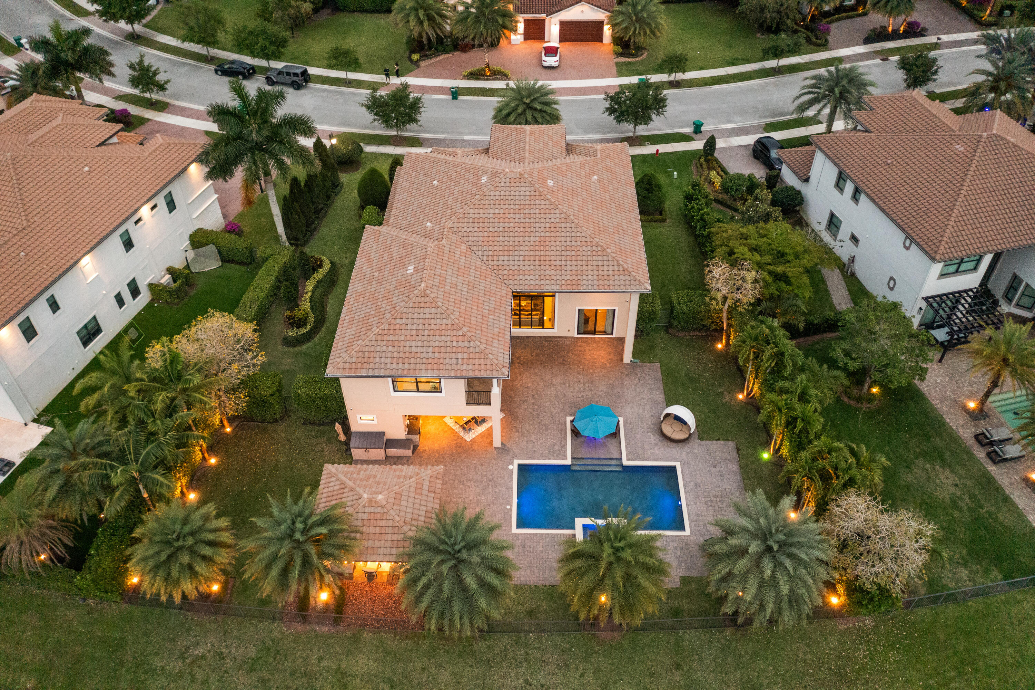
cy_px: 345
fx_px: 805
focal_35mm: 28
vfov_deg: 46.4
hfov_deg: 65.5
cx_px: 518
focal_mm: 10.26
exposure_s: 1/40
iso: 1600
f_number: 2.8
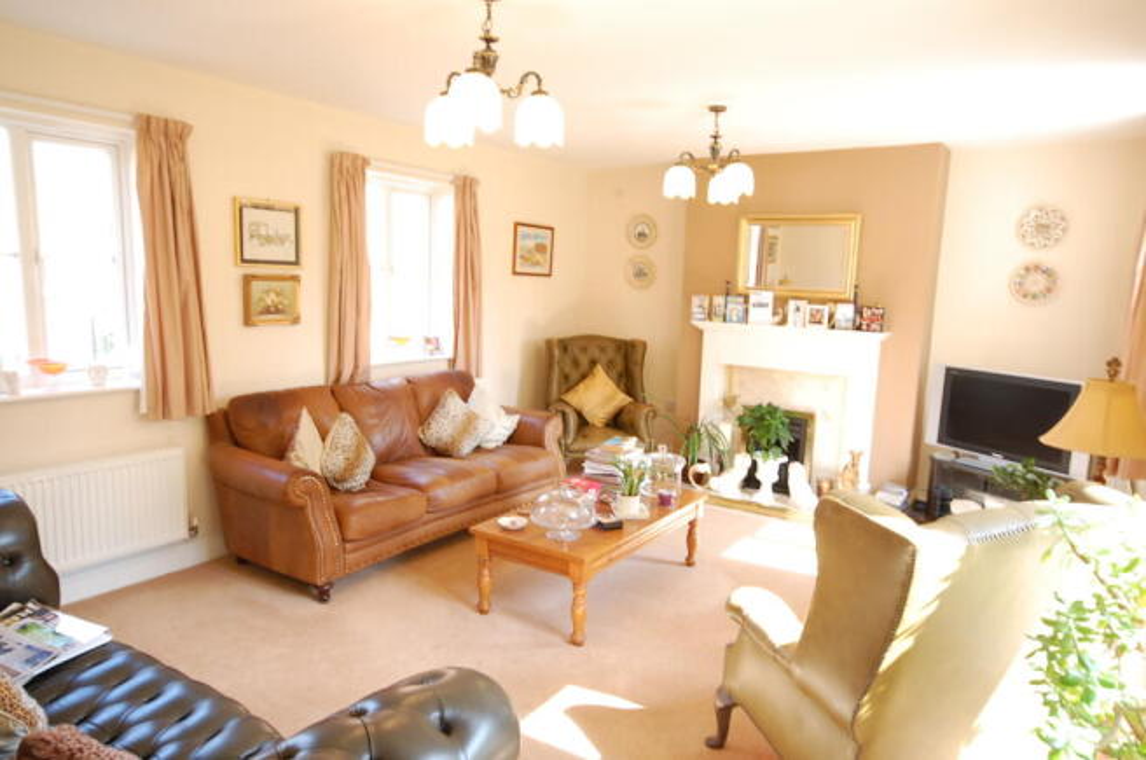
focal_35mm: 24
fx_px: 763
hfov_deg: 73.8
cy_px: 380
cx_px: 573
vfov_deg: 53.0
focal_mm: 16
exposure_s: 1/5
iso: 200
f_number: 11
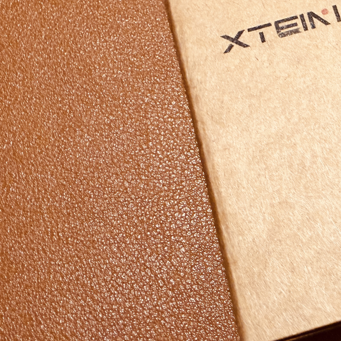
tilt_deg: -65.0
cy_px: 55
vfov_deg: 30.6
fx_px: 602
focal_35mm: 54
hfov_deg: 28.8
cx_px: 371
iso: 500
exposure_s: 1/60
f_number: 2.2
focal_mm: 2.22
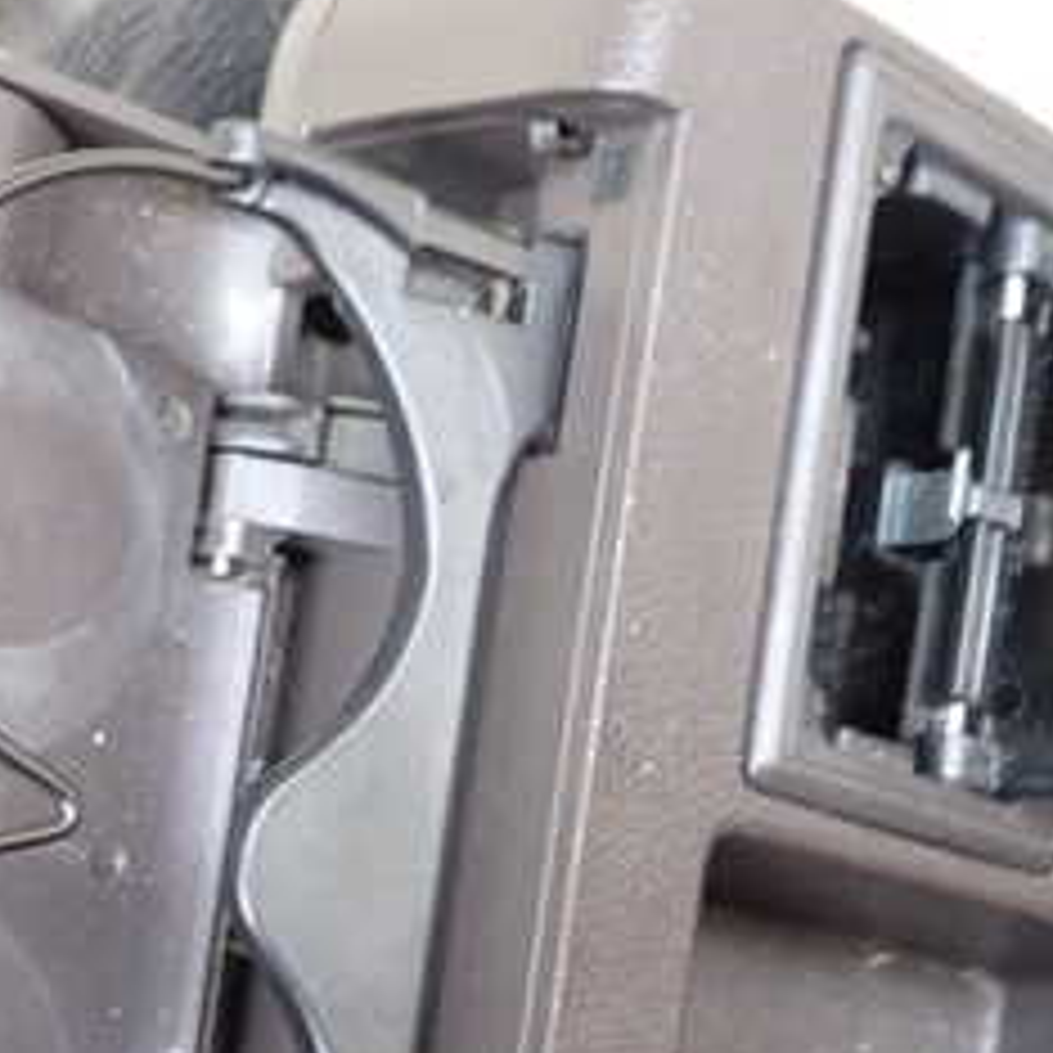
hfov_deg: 25.3
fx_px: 2340
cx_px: 464
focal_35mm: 68
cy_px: 904
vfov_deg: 24.8
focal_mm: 5.4
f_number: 2.3
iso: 200
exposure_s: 1/40
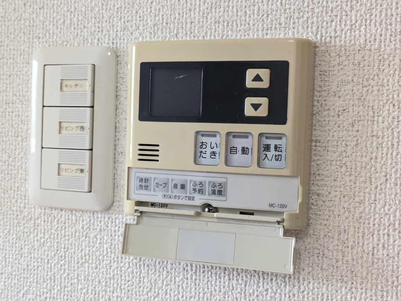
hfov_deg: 37.5
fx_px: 591
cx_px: 200
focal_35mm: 51
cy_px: 150
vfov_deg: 28.6
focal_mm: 5.43
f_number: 1.89
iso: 358
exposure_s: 1/120
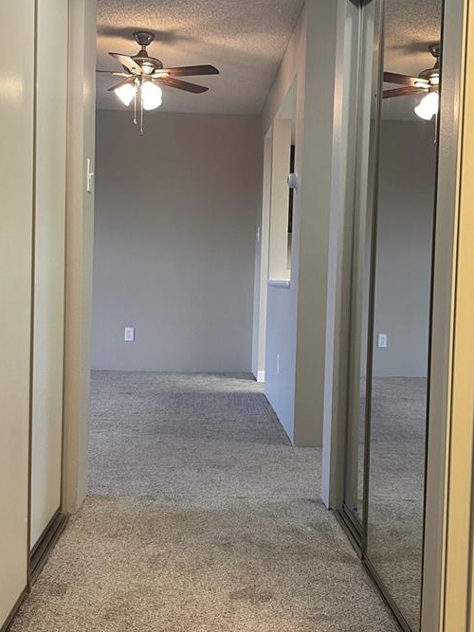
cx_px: 240
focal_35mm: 45
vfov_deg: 42.1
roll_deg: -2.0
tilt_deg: -1.8
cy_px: 299
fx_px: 822
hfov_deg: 32.2
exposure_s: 1/60
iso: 100
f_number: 1.6
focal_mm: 5.1
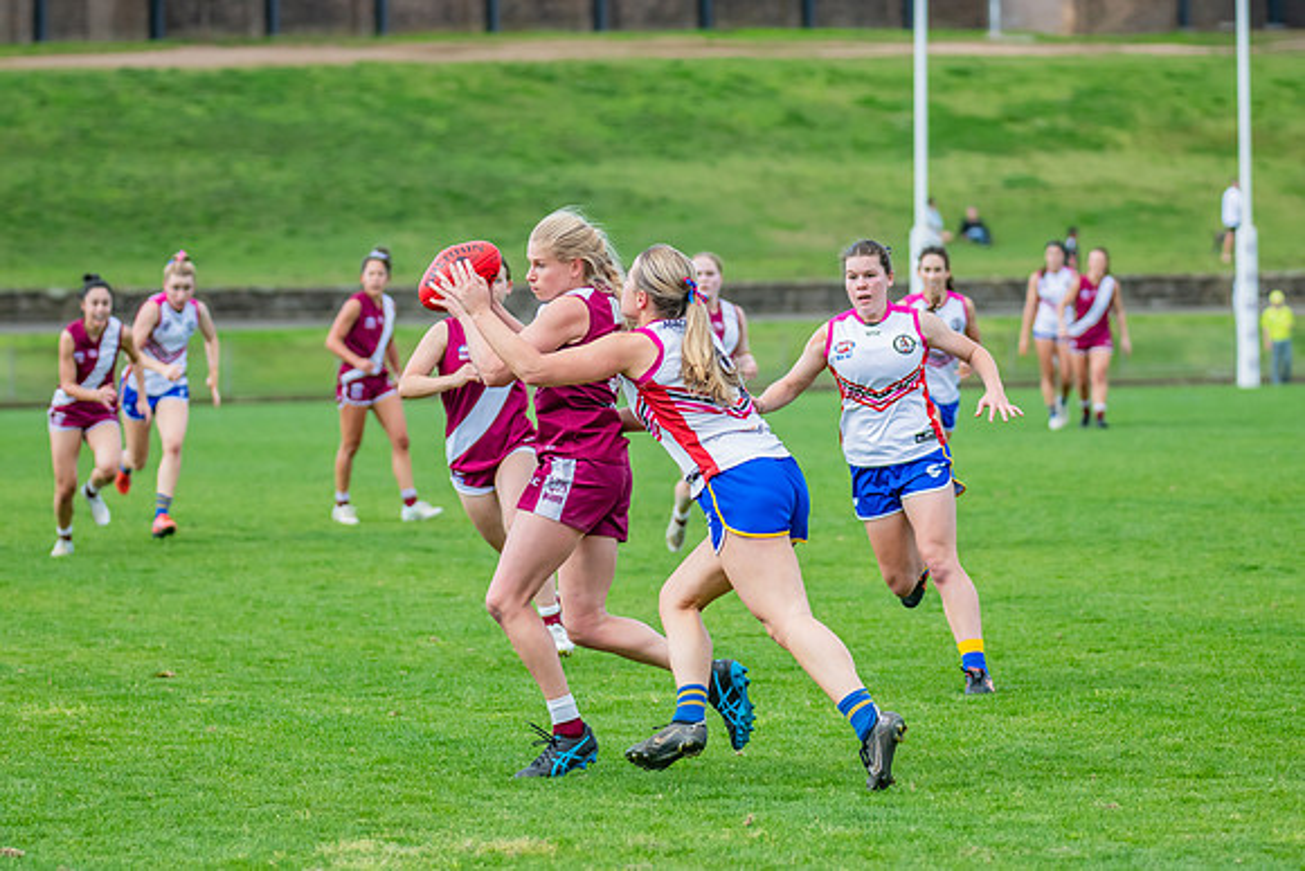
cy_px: 393
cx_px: 638
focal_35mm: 196
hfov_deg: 10.5
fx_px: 7099
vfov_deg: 7.0
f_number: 5
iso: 800
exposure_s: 1/1600
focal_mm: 170
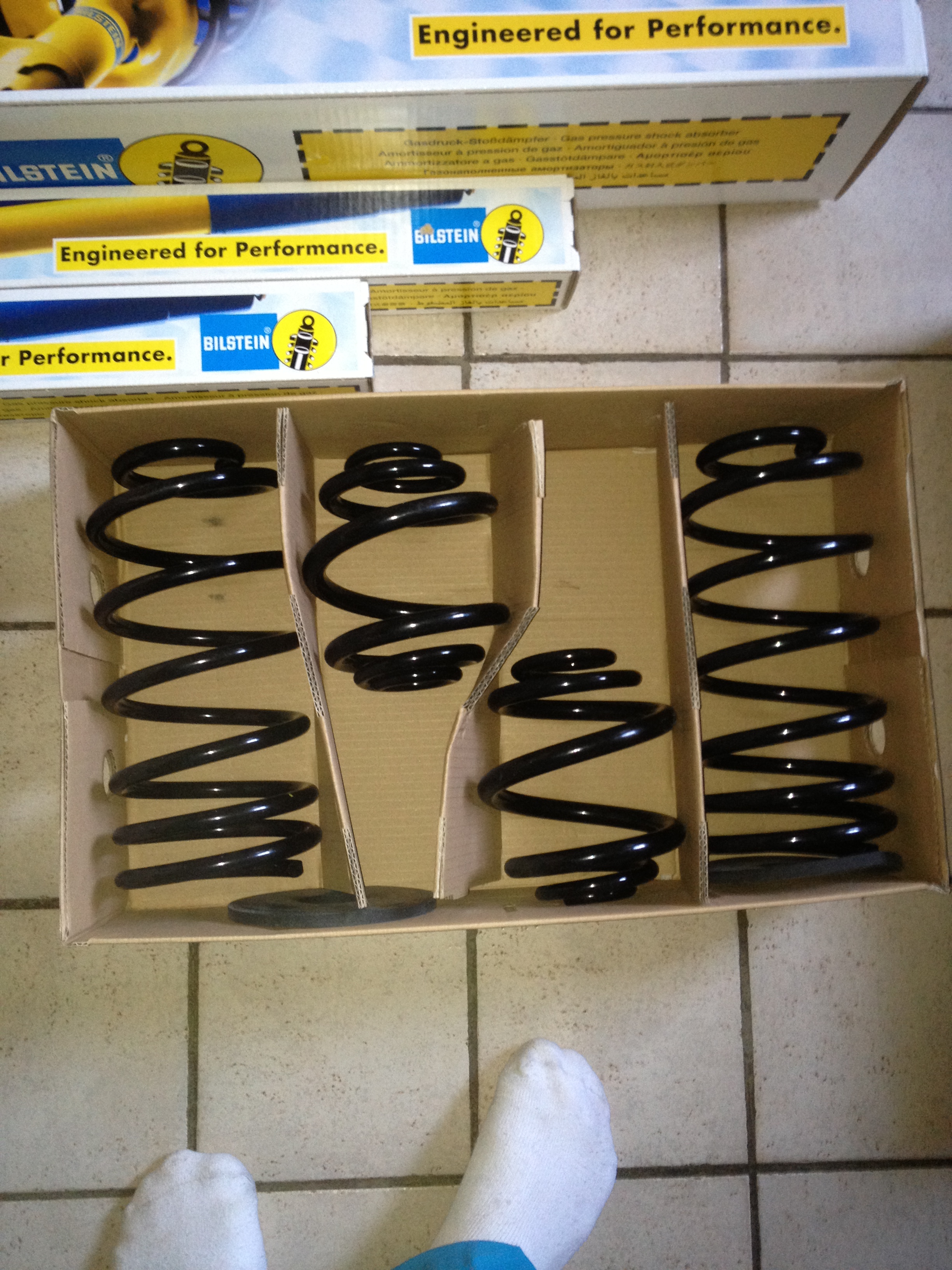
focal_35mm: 35
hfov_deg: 40.7
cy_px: 635
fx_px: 1283
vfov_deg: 52.6
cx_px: 476
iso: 160
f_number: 2.4
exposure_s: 1/16
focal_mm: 4.28
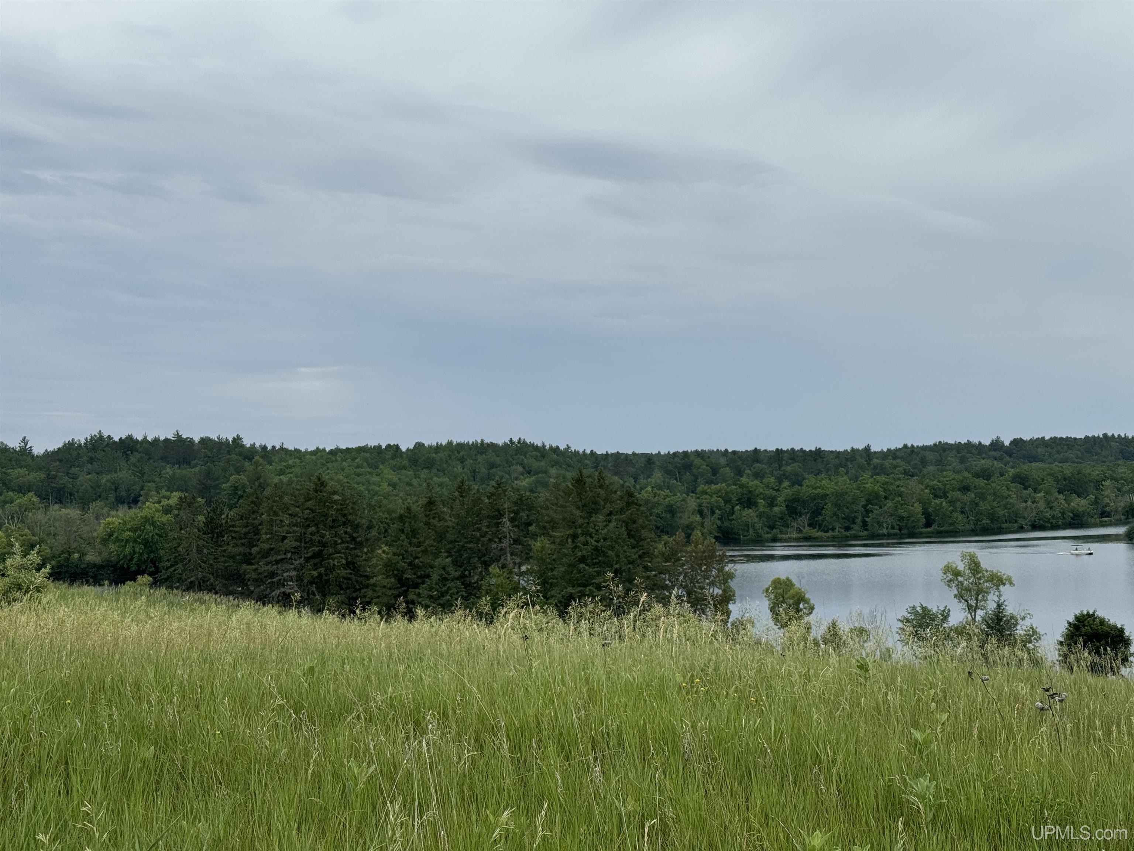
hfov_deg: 39.7
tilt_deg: +1.8
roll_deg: +1.0
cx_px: 567
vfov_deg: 30.3
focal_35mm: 48
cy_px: 426
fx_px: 1572
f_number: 1.78
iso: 64
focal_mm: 6.76
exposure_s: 1/5376
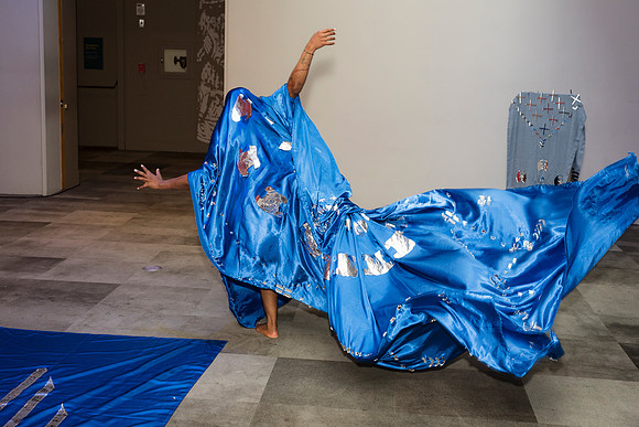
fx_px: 852
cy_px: 214
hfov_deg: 41.1
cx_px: 320
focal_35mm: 48
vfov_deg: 28.1
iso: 800
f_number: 5
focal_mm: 48
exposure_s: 1/125
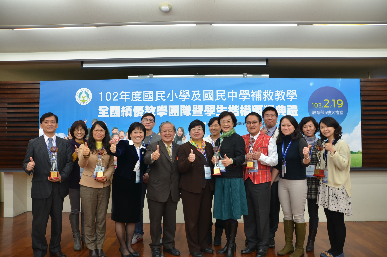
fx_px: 290
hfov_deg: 67.5
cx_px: 194
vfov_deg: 47.7
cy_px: 128
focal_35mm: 27
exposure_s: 1/40
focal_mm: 18
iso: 250
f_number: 3.5
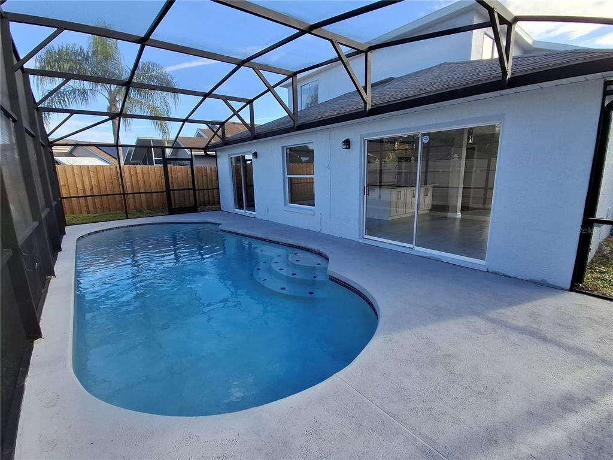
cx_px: 306
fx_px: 283
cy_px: 230
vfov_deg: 78.1
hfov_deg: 94.5
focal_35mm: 16
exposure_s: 1/343
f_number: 2.2
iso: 40
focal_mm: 1.64
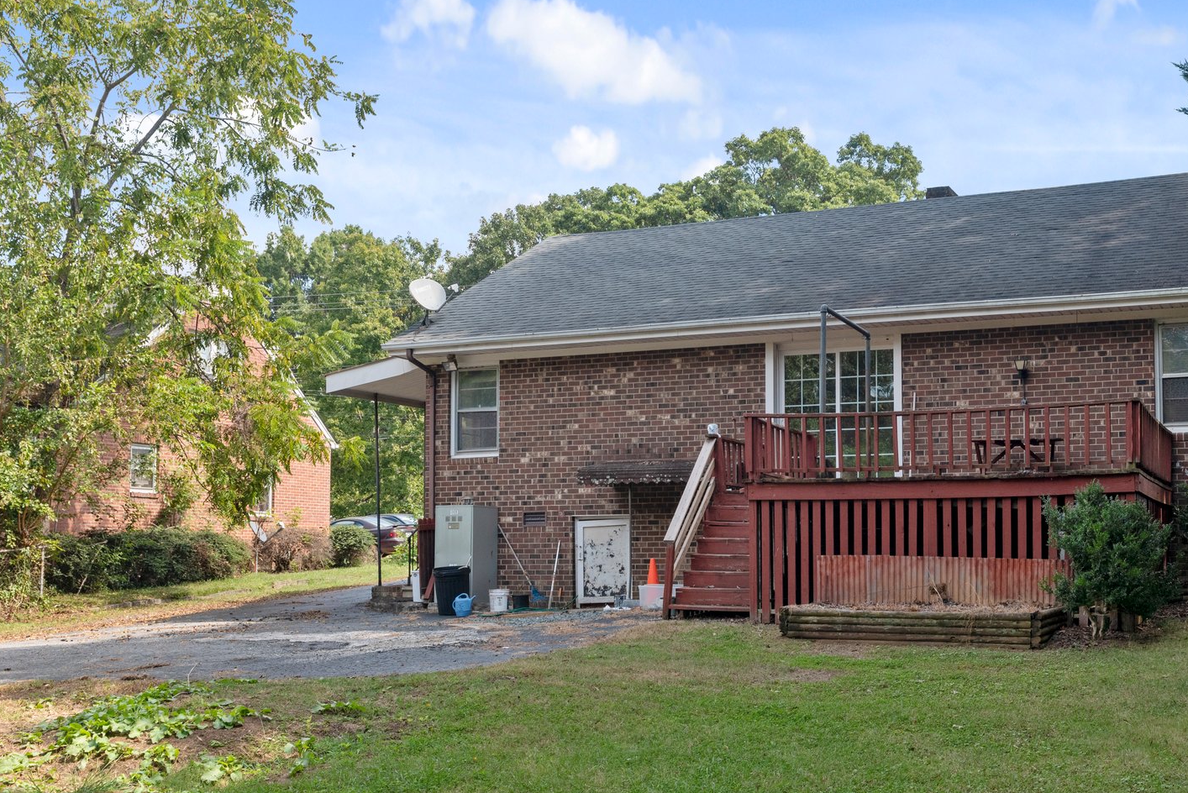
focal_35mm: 42
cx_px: 742
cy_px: 367
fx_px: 1386
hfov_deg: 46.0
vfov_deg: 31.9
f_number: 8
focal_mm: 29
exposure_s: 1/320
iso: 640
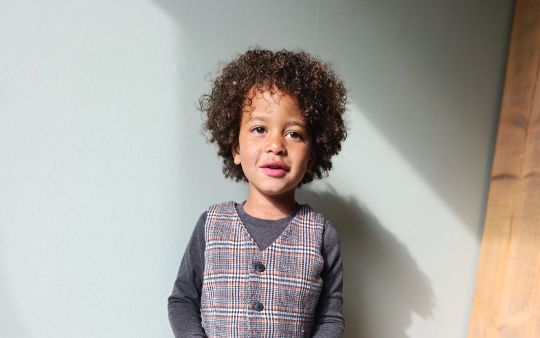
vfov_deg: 33.8
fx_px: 486
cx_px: 273
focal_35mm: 33
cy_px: 363
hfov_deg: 58.1
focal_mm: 6.14
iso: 200
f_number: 1.6
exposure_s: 1/100
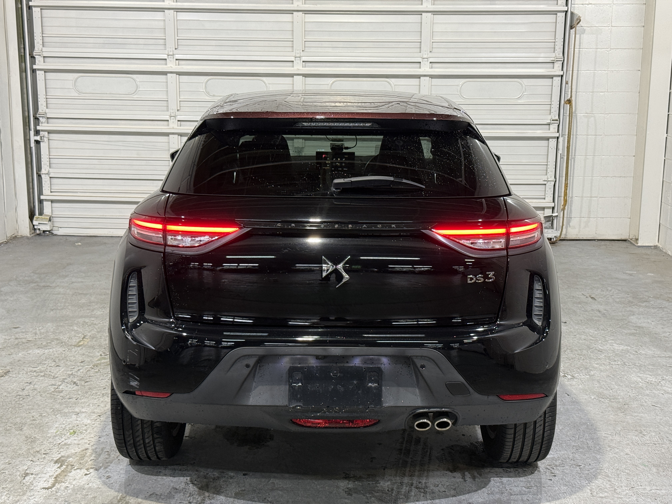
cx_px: 336
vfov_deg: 30.3
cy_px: 252
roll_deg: -0.6
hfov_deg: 39.7
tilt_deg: -10.8
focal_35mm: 48
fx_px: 932
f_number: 1.78
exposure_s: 1/60
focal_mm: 6.76
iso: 160
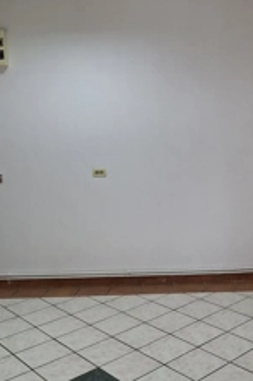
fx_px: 455
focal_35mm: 43
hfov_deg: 30.3
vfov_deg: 44.4
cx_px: 205
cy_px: 108
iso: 100
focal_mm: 5.54
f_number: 1.8
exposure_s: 1/50
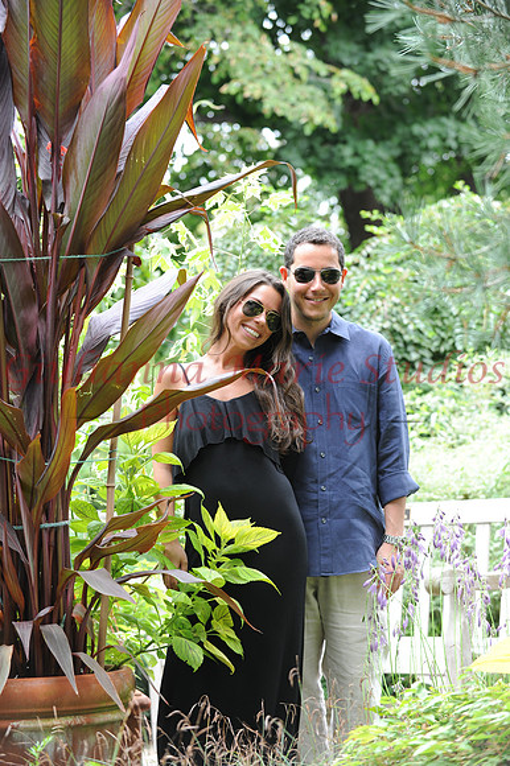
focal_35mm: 80
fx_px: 1702
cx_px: 255
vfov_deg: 25.4
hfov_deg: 17.0
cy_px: 383
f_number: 4.5
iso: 500
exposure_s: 1/80
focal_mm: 80
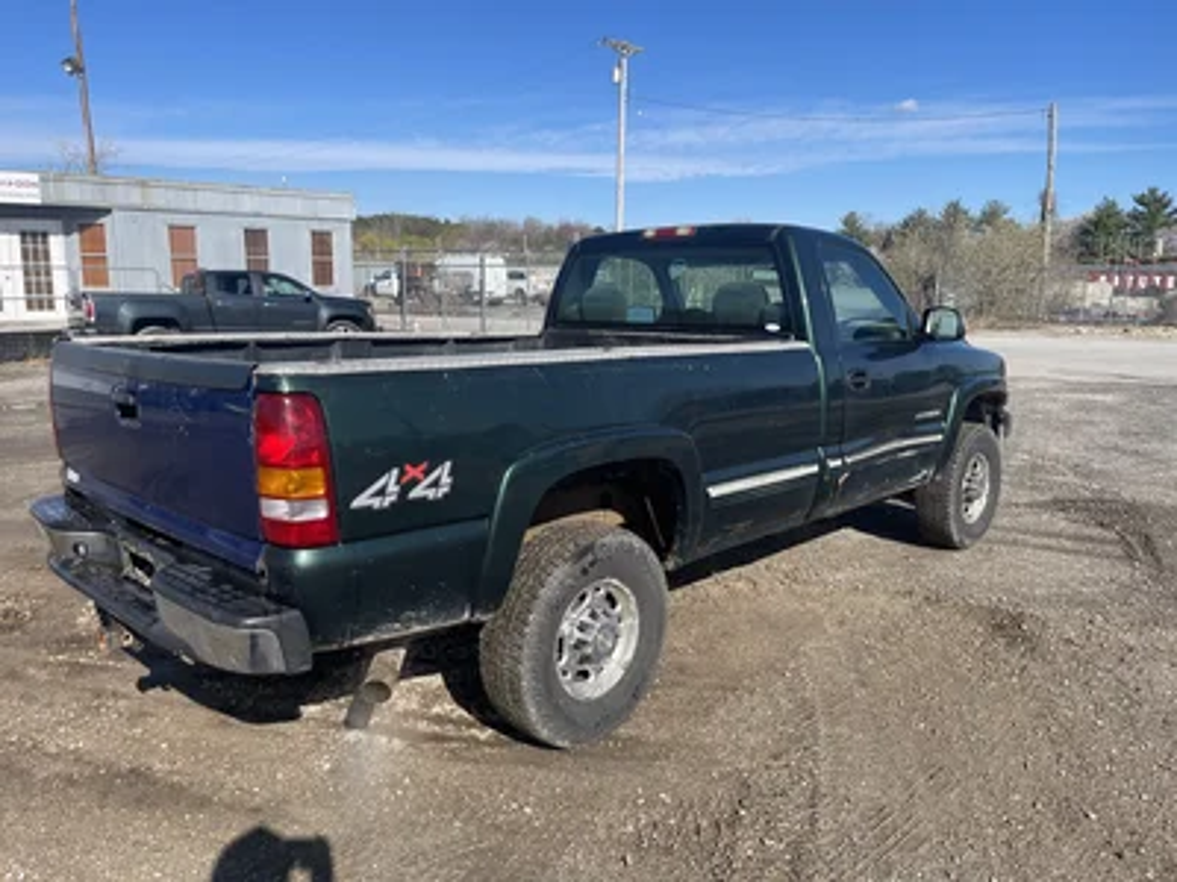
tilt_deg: -11.0
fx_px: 850
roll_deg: -0.4
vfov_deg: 54.9
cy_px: 441
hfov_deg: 69.4
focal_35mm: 25
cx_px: 588
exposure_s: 1/3003
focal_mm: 5.1
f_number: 1.6
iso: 32
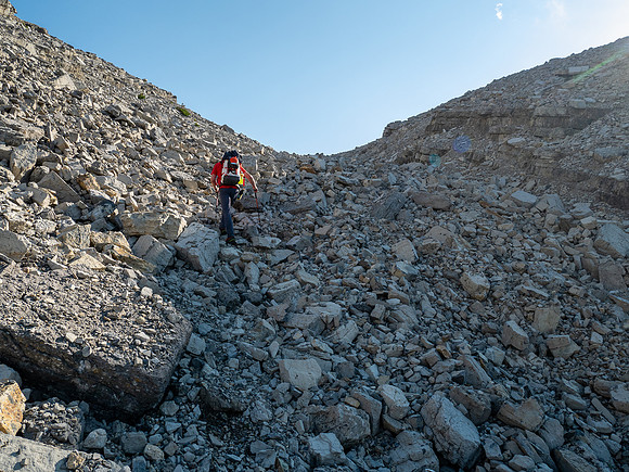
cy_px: 236
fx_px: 436
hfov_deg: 71.6
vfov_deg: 56.8
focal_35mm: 24
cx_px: 314
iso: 200
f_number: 8
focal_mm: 12
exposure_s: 1/200
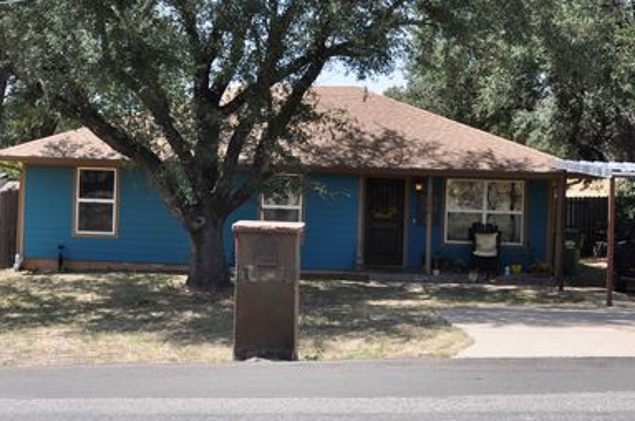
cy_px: 156
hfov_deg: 42.0
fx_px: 828
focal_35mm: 47
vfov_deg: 28.4
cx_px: 327
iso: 200
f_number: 3.8
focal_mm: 24
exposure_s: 1/640
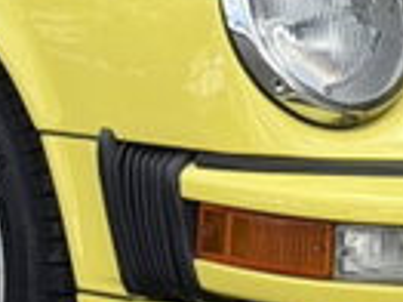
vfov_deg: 3.9
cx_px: 206
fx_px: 4373
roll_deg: -1.4
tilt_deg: -3.7
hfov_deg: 5.3
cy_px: -46
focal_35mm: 376
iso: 64
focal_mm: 6.76
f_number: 1.78
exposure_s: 1/1715
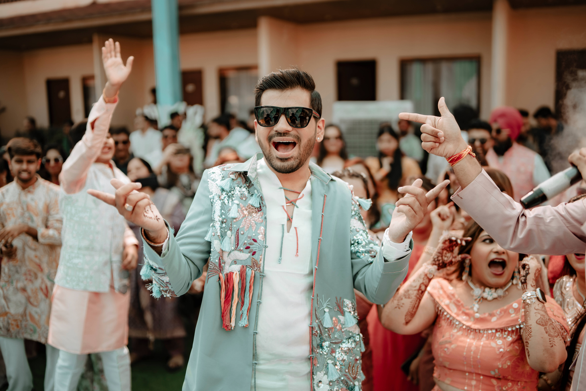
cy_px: 196
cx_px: 293
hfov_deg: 54.4
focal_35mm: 35
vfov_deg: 37.9
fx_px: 570
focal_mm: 35
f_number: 1.4
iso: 80
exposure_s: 1/1000
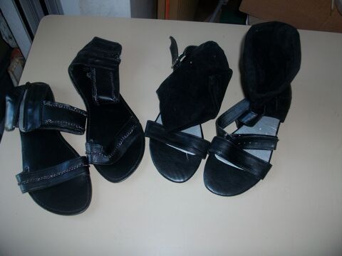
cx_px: 171
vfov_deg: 44.2
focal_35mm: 32
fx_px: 316
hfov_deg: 56.8
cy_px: 128
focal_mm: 5.7
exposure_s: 1/40
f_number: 2.9
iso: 80
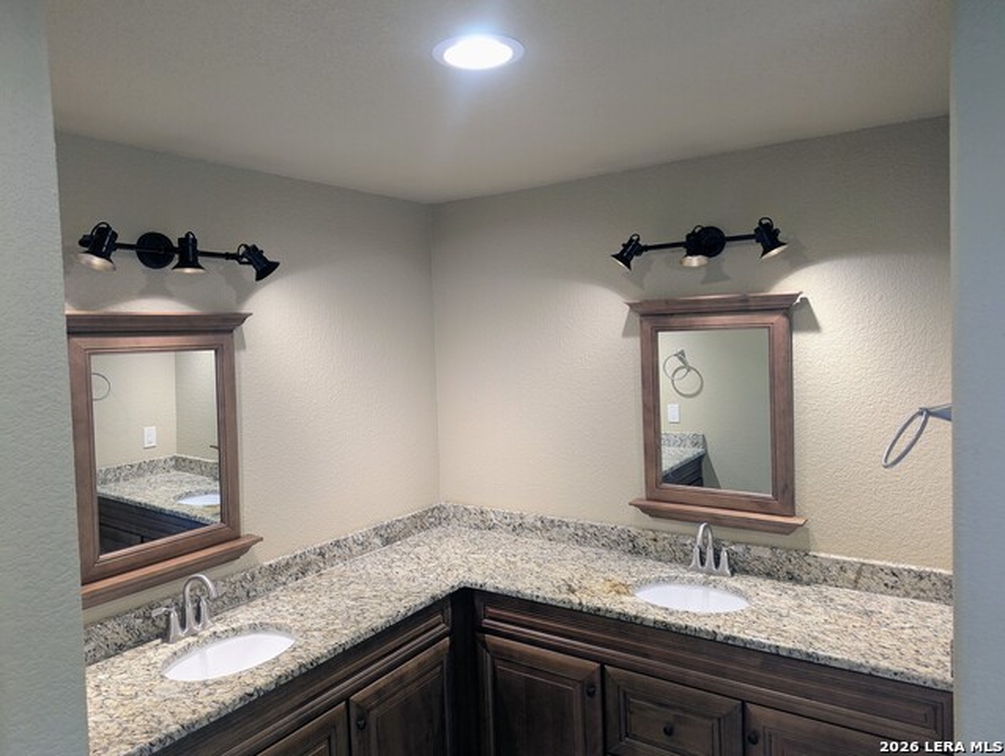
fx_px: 698
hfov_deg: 71.5
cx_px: 502
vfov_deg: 56.9
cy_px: 378
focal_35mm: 24
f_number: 1.85
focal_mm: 6.81
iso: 55
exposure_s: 1/30
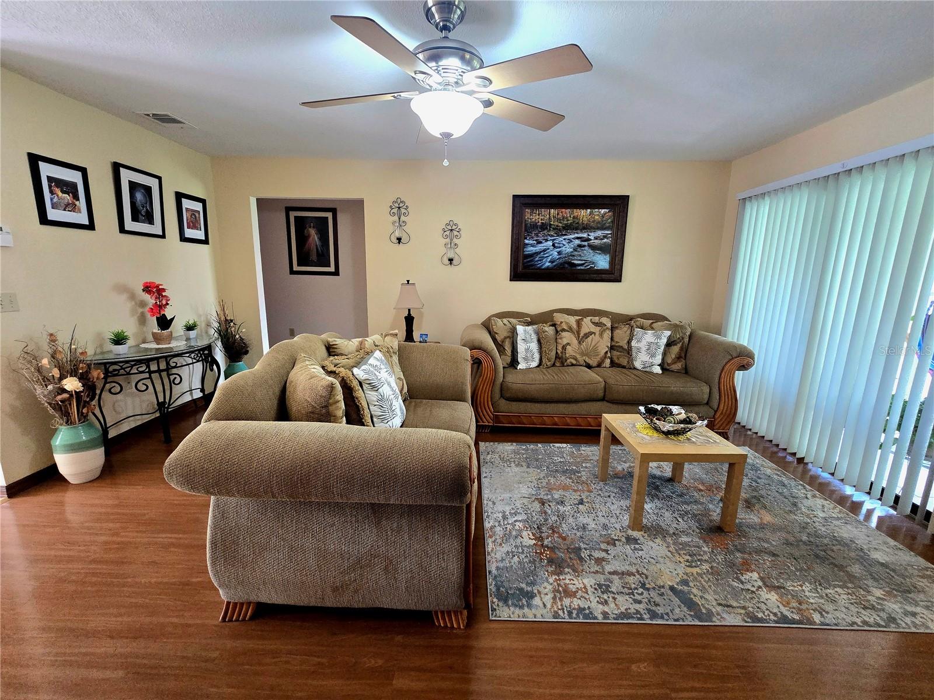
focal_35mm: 13
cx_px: 467
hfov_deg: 106.2
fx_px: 351
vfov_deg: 89.9
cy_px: 350
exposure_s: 1/60.2
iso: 320
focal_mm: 2.2
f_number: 2.2
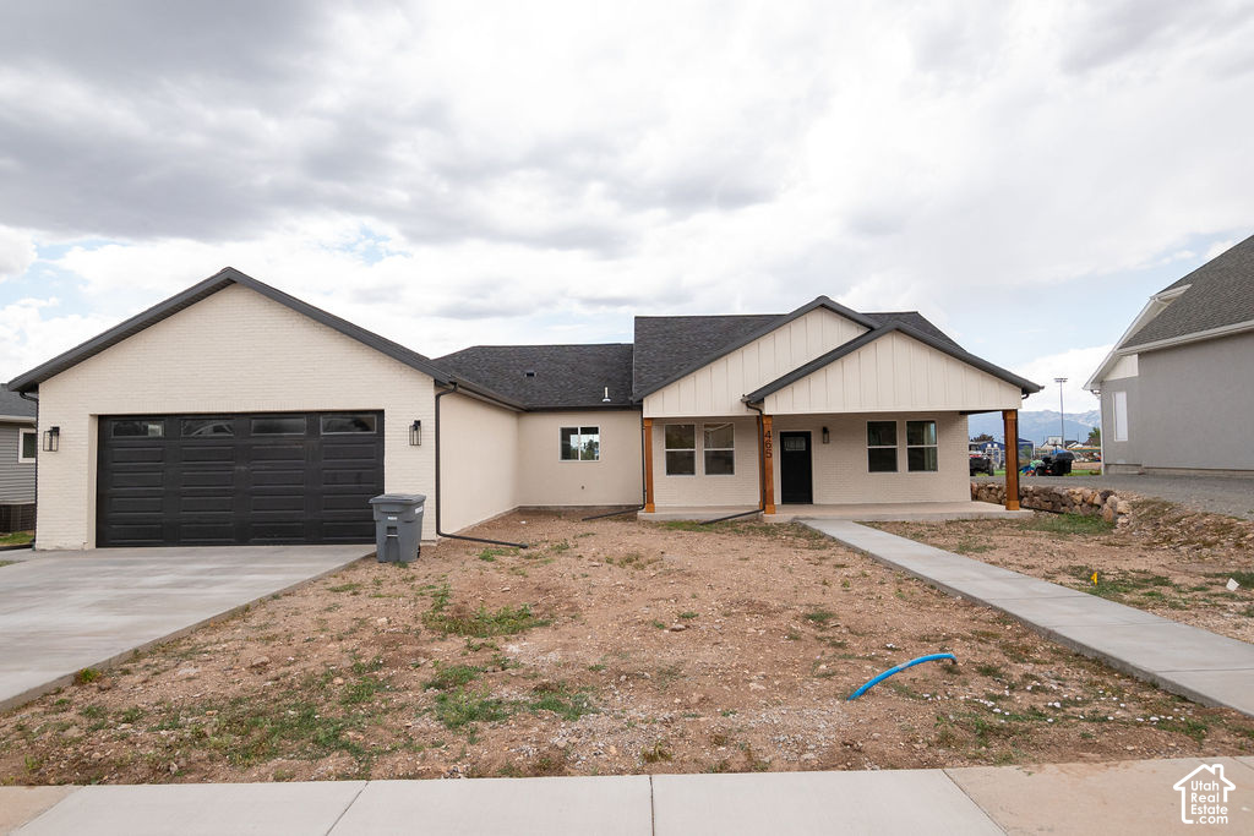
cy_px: 418
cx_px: 627
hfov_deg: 81.2
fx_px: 732
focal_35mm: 21
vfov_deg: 59.5
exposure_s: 1/500
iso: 400
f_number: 5.6
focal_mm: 14
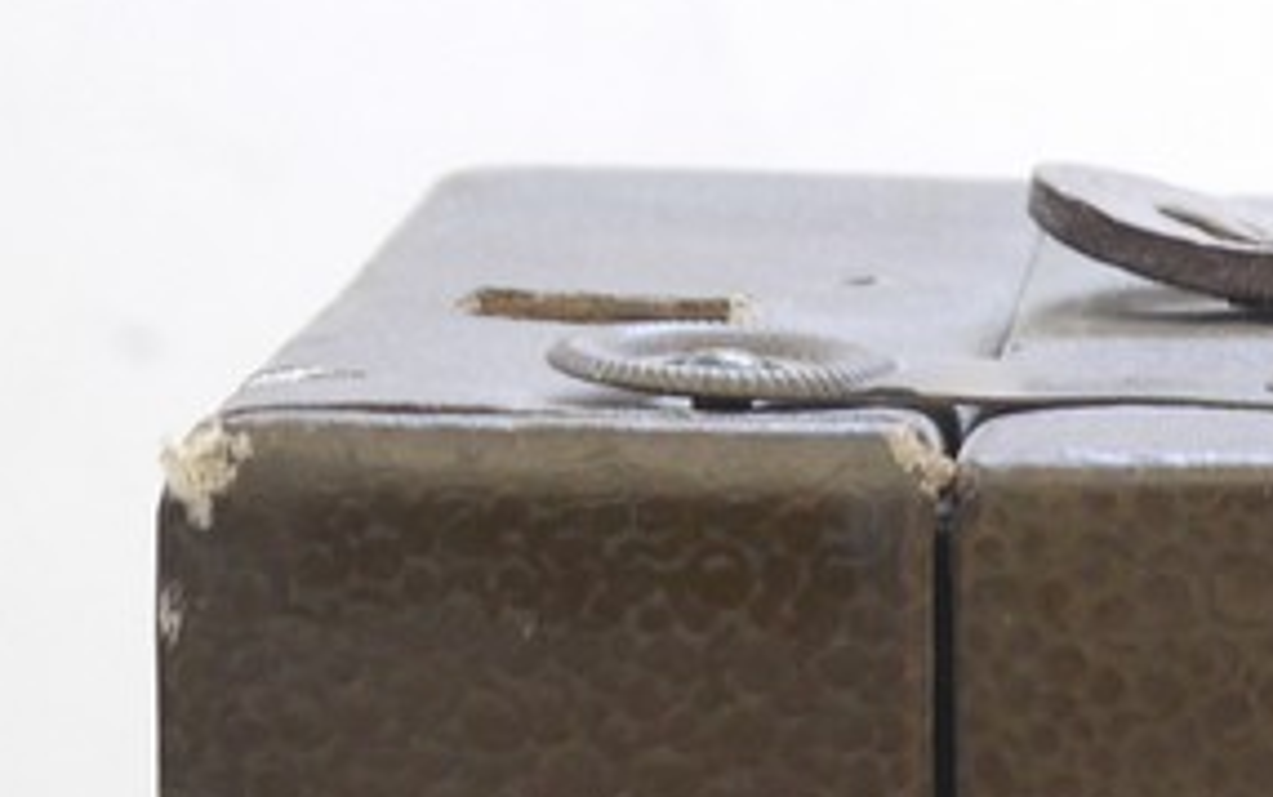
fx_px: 9579
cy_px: 1616
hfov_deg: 7.5
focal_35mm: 276
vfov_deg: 4.7
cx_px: 1972
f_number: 10
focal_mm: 31
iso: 400
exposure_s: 1/5
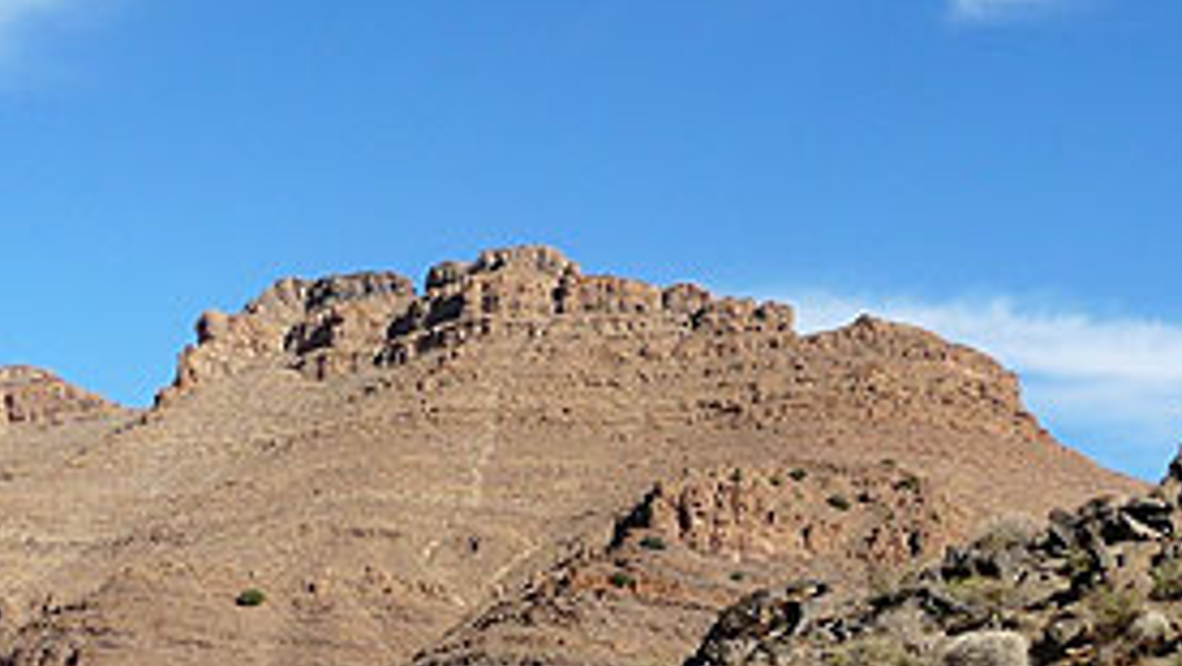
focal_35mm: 73
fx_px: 2289
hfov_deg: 29.0
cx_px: 585
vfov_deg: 16.6
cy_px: 335
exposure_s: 1/400
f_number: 5.6
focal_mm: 5.3
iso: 100
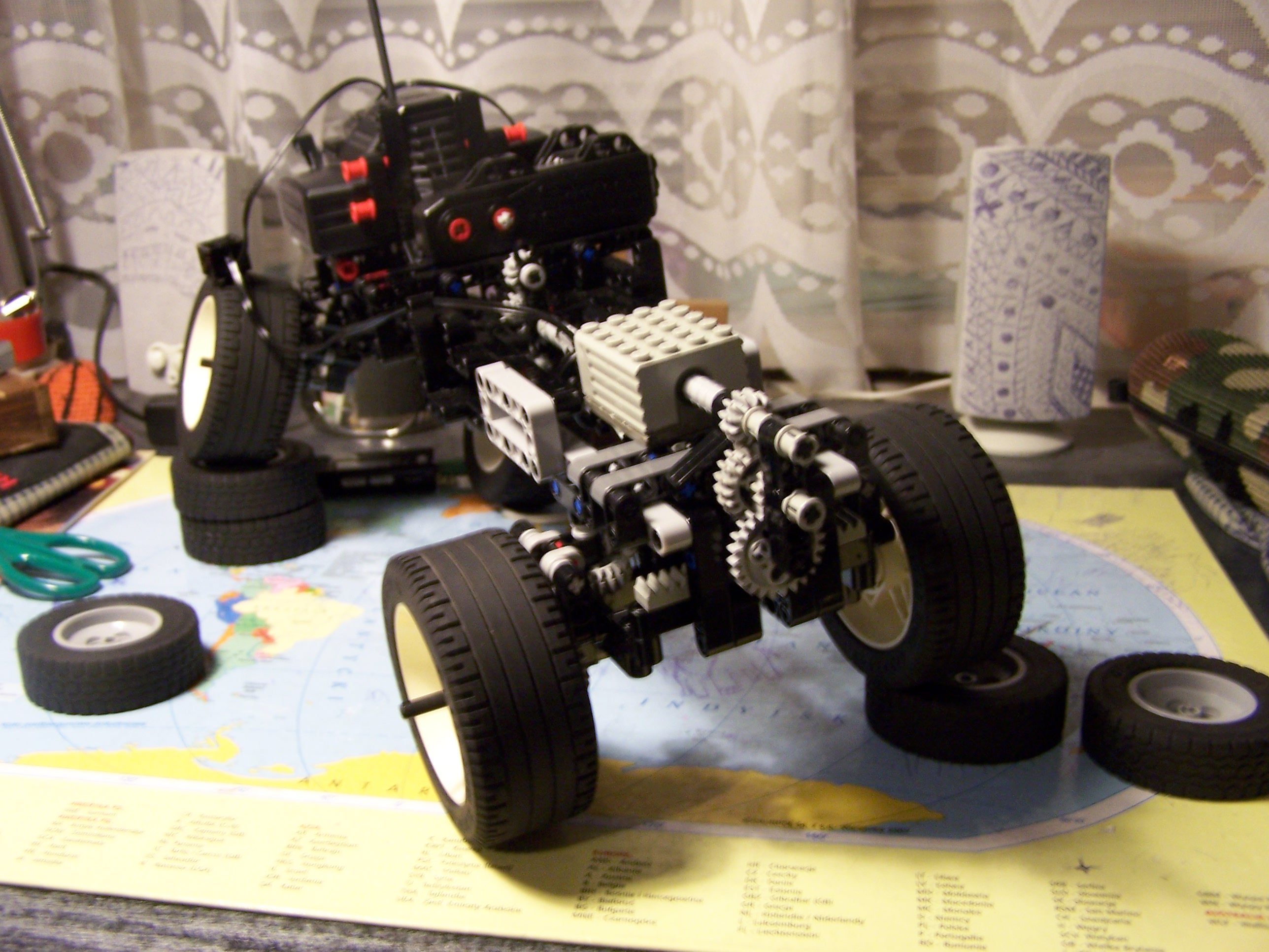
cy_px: 476
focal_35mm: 38
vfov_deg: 37.7
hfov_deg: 49.0
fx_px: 1393
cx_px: 634
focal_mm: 6.3
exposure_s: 1/8
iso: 140
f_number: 2.8
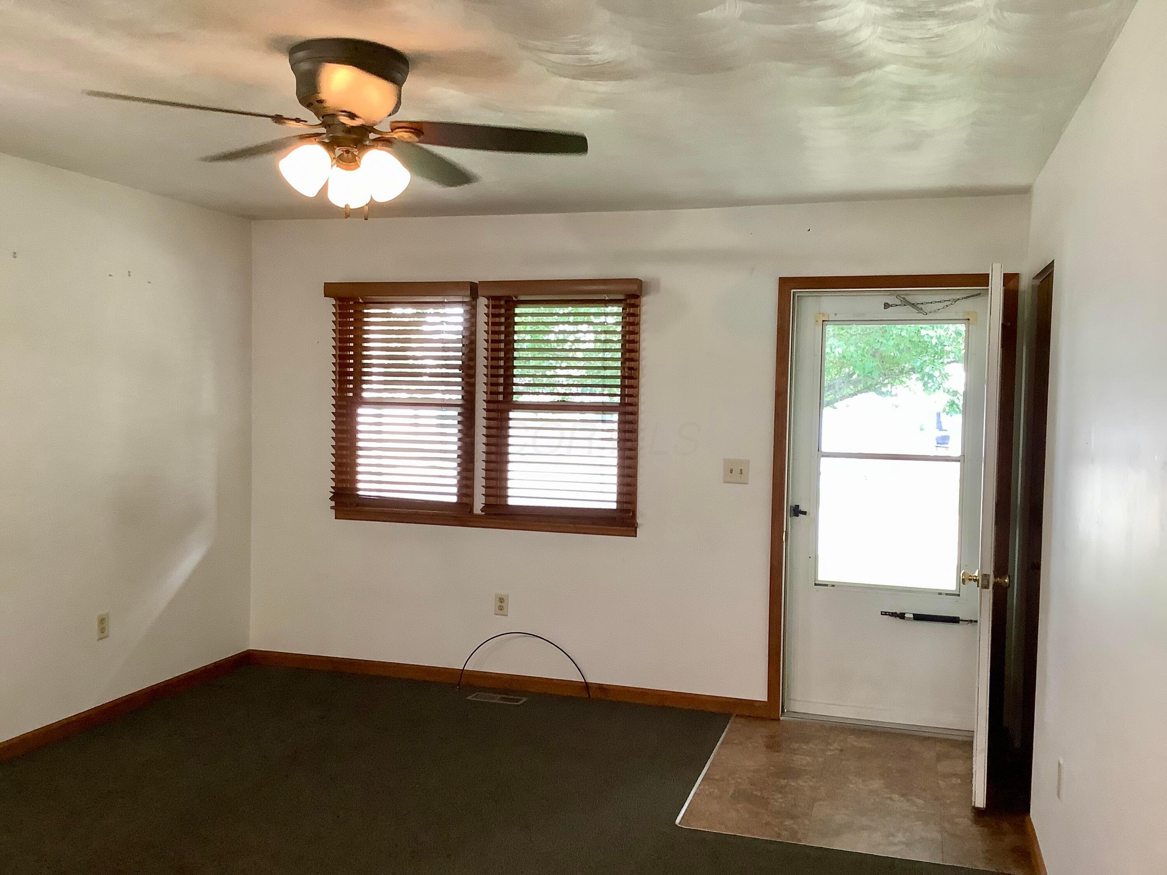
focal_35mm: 31
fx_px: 1045
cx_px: 584
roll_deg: -0.2
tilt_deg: -4.4
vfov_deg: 45.4
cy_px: 438
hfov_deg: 58.4
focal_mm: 3.3
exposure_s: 1/60
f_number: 2.4
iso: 200
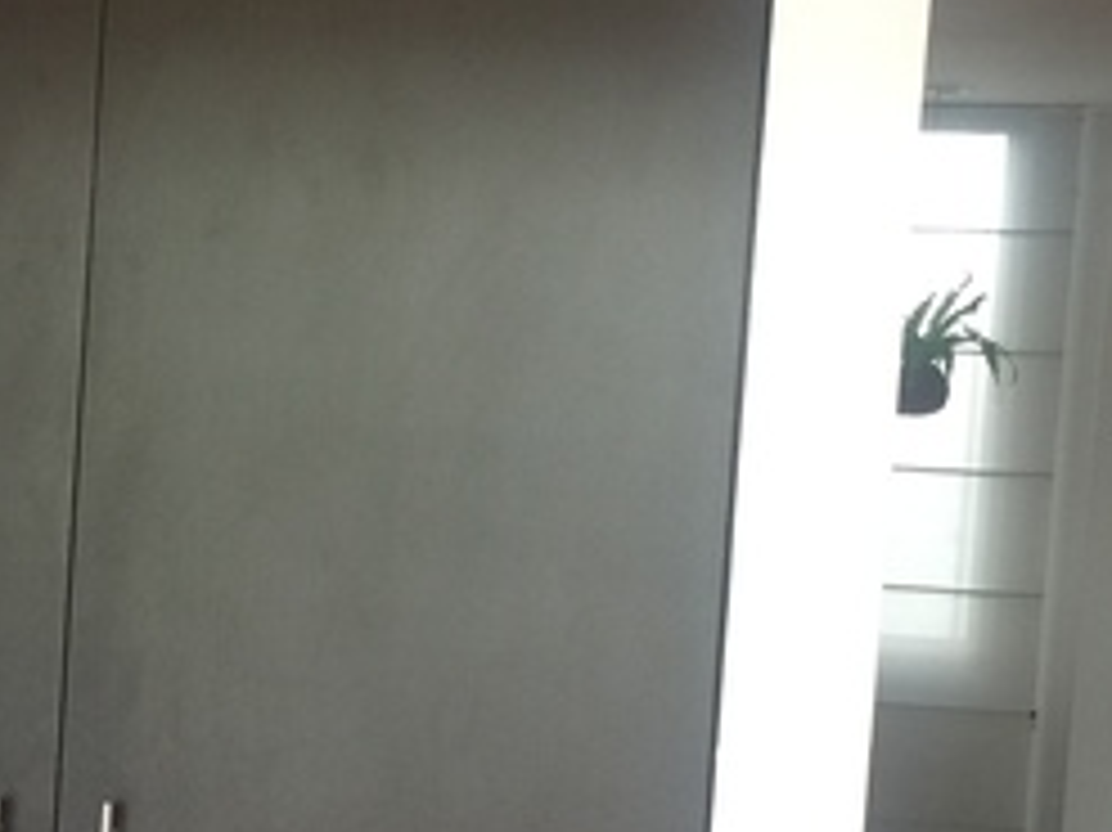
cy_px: 648
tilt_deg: -4.8
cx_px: 18
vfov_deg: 15.6
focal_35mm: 94
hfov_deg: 20.3
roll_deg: -3.8
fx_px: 3018
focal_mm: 4.15
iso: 32
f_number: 2.2
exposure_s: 1/30
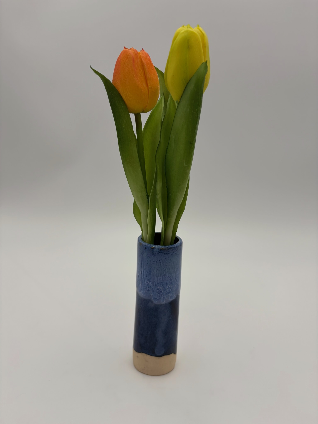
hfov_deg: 53.1
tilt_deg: -16.4
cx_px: 159
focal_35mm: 26
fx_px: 318
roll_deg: -1.6
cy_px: 212
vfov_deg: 67.3
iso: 50
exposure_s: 1/371
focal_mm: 5.96
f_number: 1.6
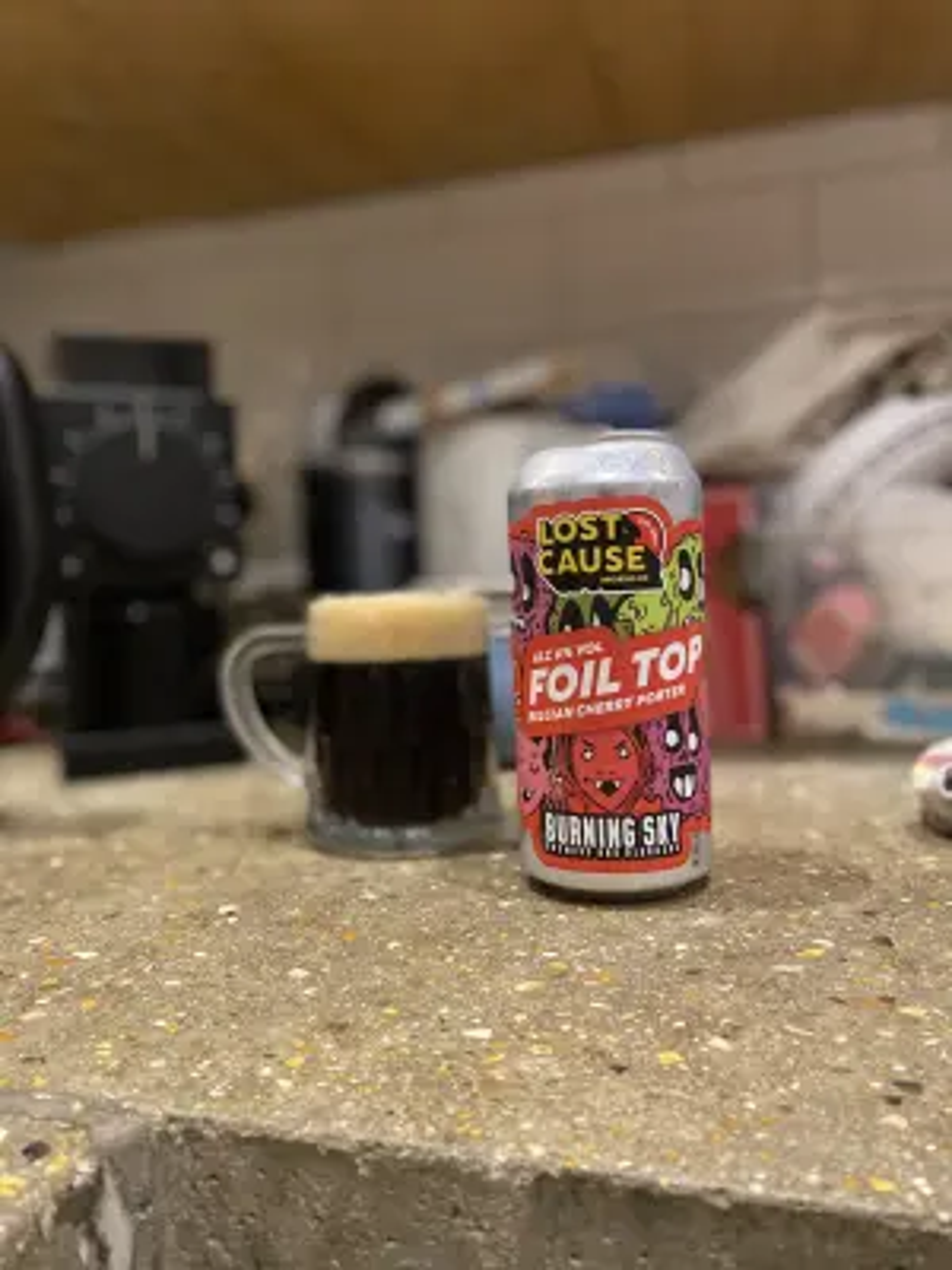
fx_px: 953
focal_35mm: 26
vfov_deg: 67.3
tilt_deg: -2.0
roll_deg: +2.0
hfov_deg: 53.1
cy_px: 635
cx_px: 476
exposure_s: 1/33
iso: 400
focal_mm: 4.25
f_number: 1.8
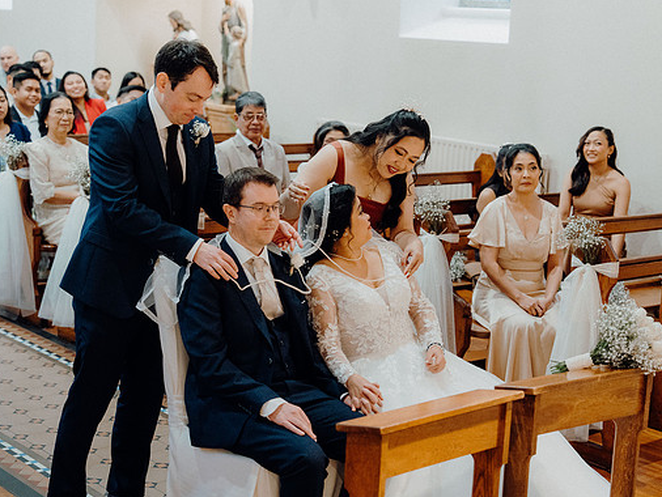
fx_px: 1244
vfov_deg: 22.6
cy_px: 250
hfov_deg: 29.8
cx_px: 361
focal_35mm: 65
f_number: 3.2
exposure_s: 1/160
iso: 4000
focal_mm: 59
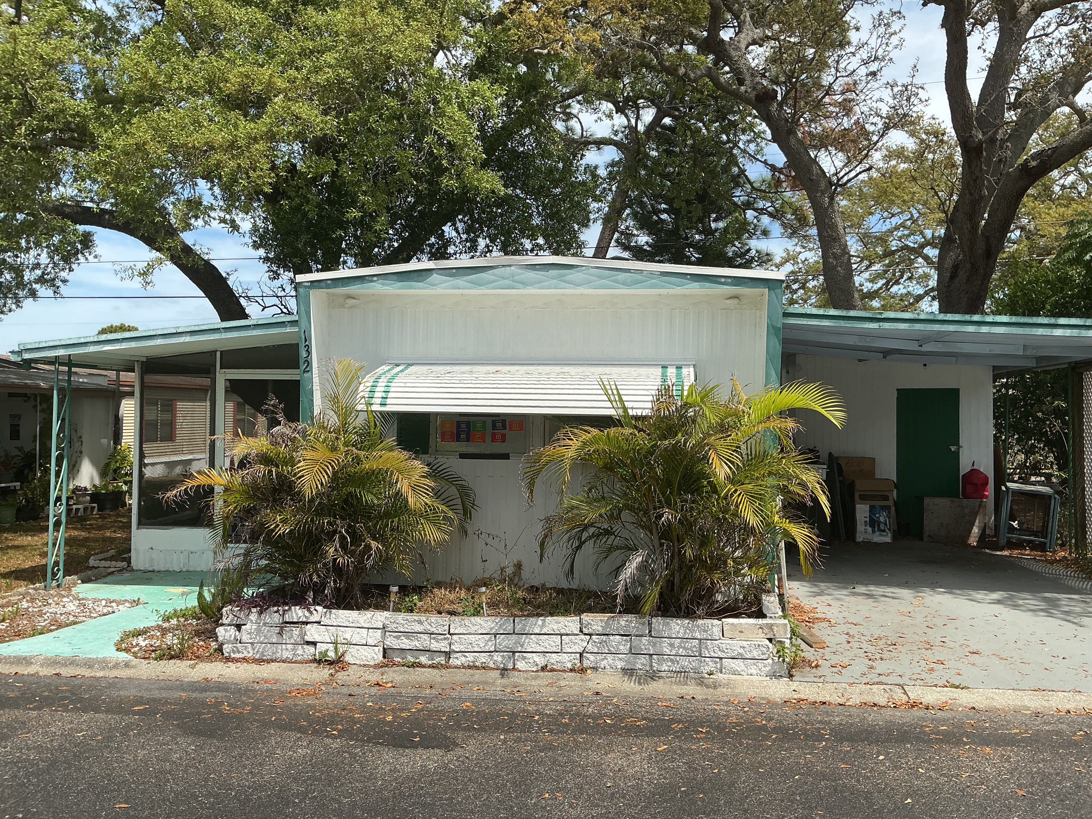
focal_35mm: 29
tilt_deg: +0.6
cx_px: 546
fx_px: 915
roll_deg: -0.1
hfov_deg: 61.7
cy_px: 410
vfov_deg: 48.2
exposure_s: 1/1848
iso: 25
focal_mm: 3
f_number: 1.8
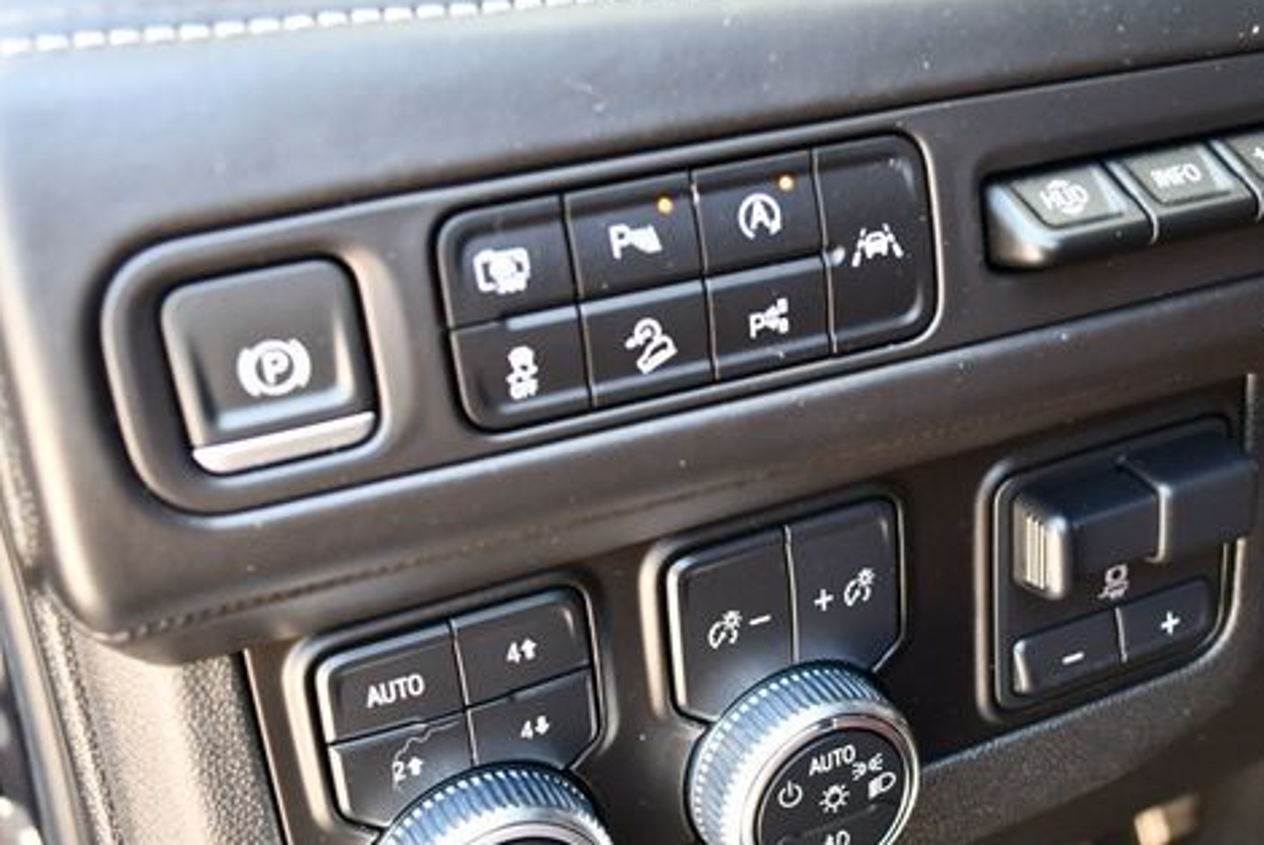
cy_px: 498
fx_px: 1721
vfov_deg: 27.5
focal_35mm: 49
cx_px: 764
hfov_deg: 40.1
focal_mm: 18
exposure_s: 1/125
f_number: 3.5
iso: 1250
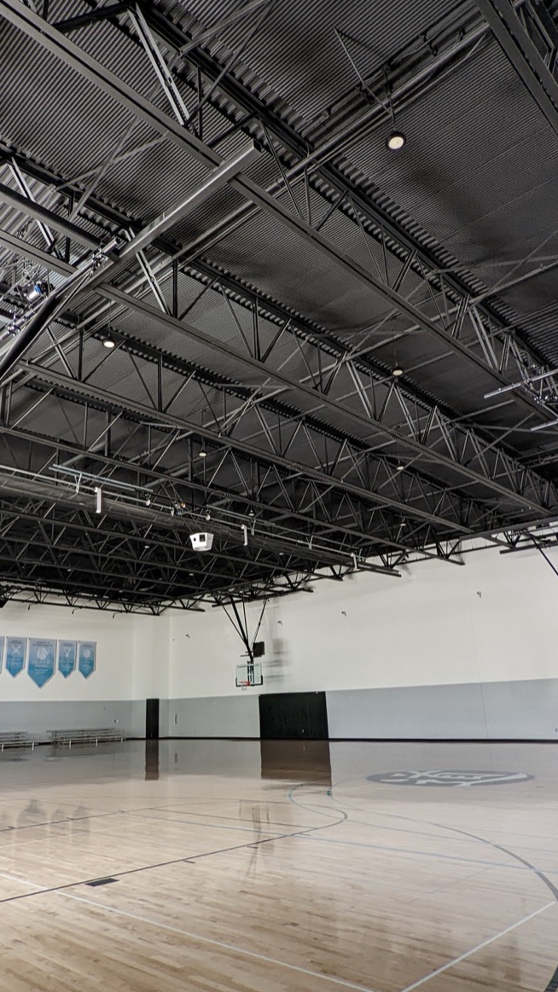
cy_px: 495
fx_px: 631
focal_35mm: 24
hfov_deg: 47.4
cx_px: 228
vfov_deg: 76.3
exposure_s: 1/26
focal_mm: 2.35
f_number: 2.2
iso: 337
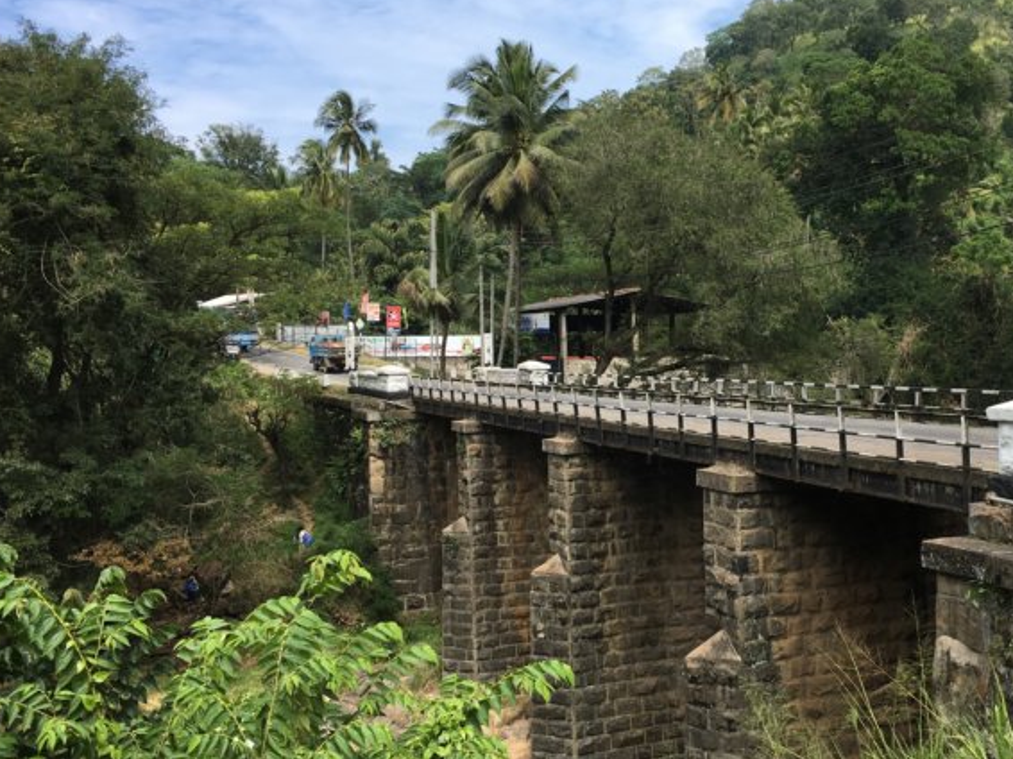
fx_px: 1199
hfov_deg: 45.2
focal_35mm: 41
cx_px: 659
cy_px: 381
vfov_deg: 35.1
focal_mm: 4.15
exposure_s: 1/864
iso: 25
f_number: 2.2
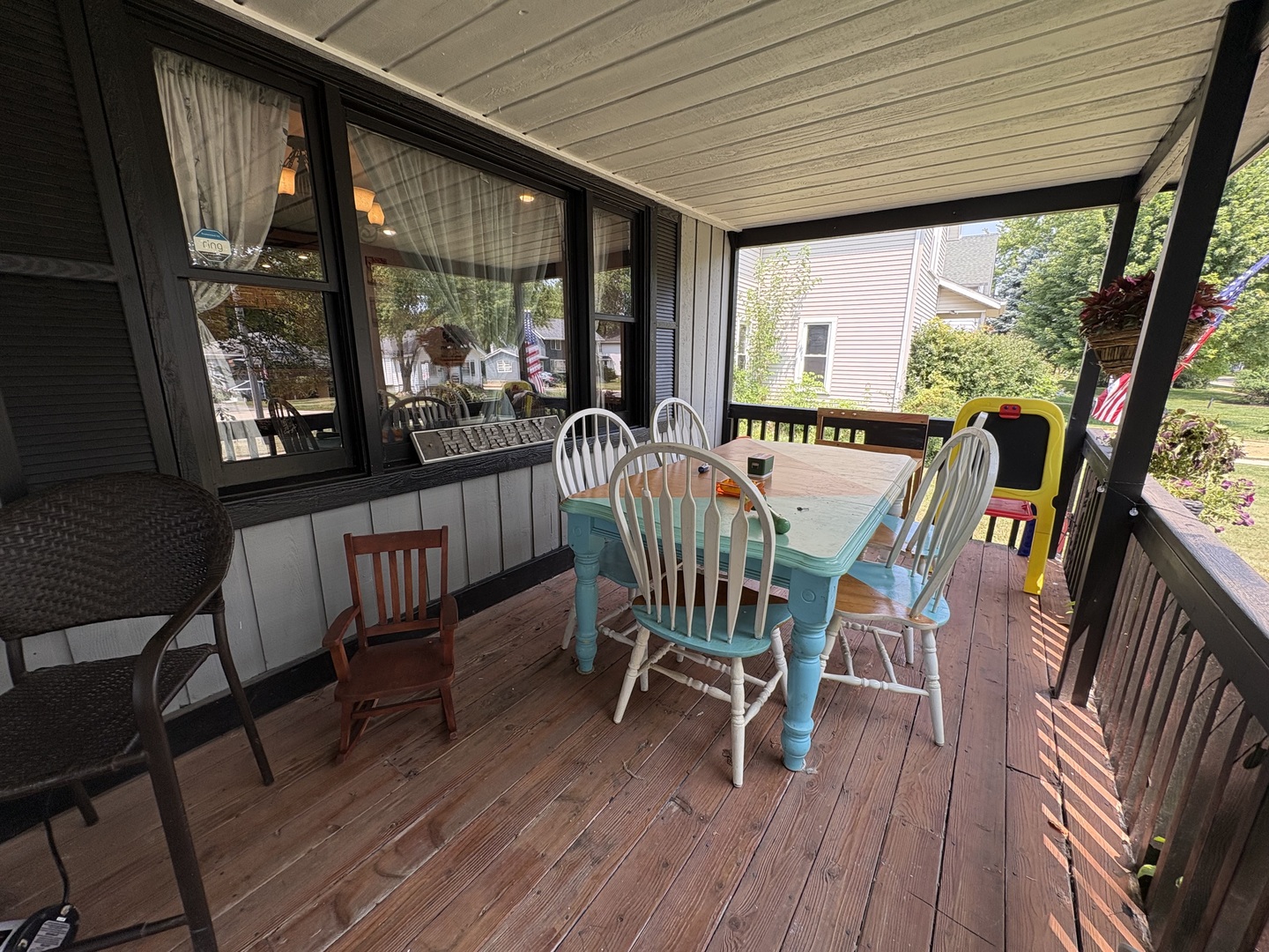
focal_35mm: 14
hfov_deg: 102.1
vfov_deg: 85.7
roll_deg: -0.3
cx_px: 634
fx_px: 513
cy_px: 476
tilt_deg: -12.9
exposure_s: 1/198
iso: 50
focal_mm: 2.22
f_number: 2.2
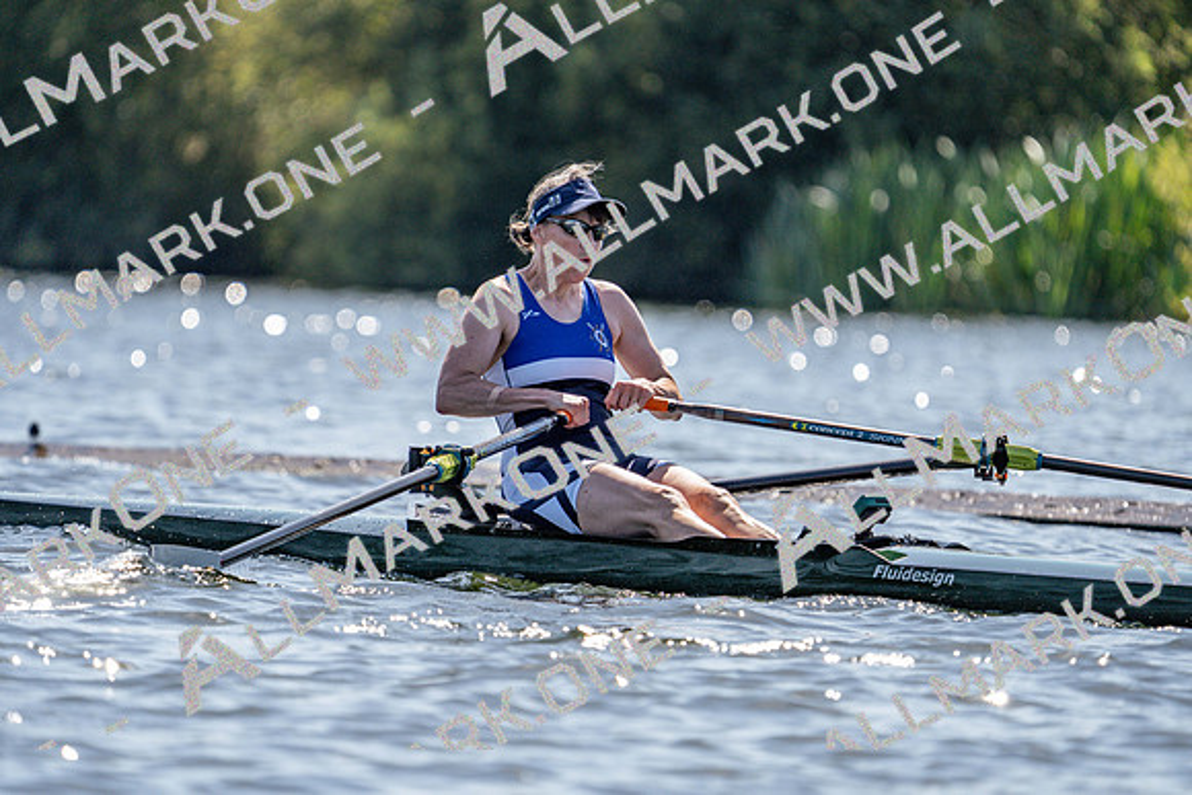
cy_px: 398
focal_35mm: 441
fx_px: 14605
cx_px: 596
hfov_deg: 4.7
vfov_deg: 3.1
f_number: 6.3
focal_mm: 441
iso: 320
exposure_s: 1/2000
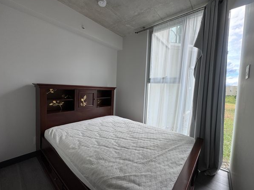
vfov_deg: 81.8
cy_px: 95
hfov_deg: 98.1
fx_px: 110
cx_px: 133
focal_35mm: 15
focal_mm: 2.22
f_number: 2.2
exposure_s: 1/99
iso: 40
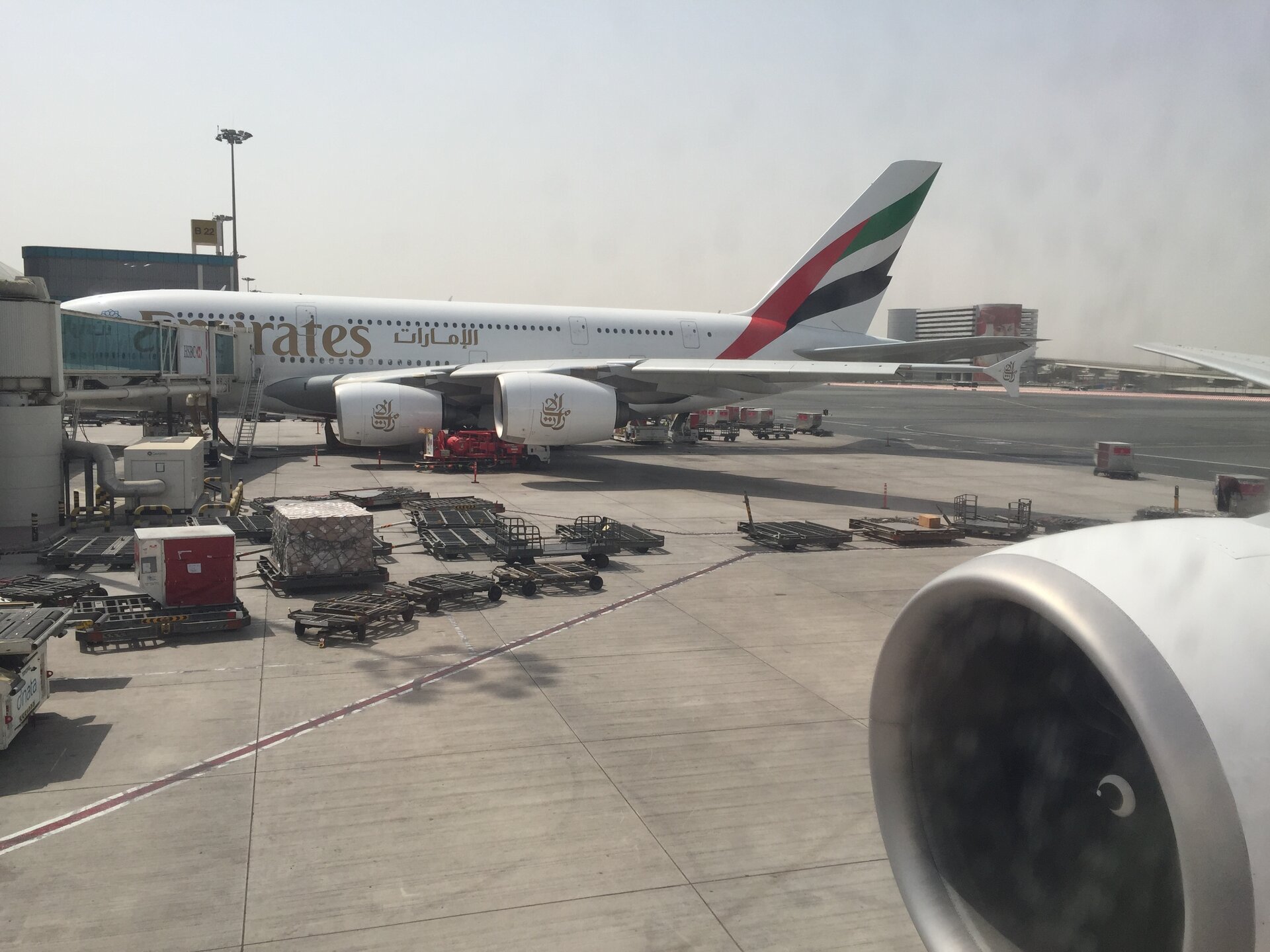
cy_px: 476
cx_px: 635
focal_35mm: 29
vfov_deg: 48.2
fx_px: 1064
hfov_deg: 61.7
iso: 32
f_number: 2.2
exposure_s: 1/2475
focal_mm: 4.15
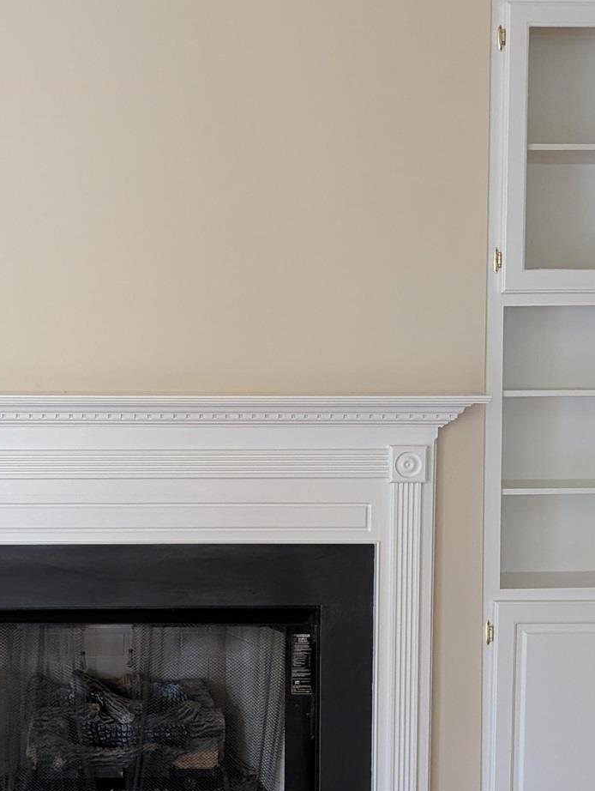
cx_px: 159
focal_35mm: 60
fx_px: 1372
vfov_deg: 32.0
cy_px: 506
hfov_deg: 24.2
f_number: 1.68
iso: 195
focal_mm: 6.9
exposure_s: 1/80.8
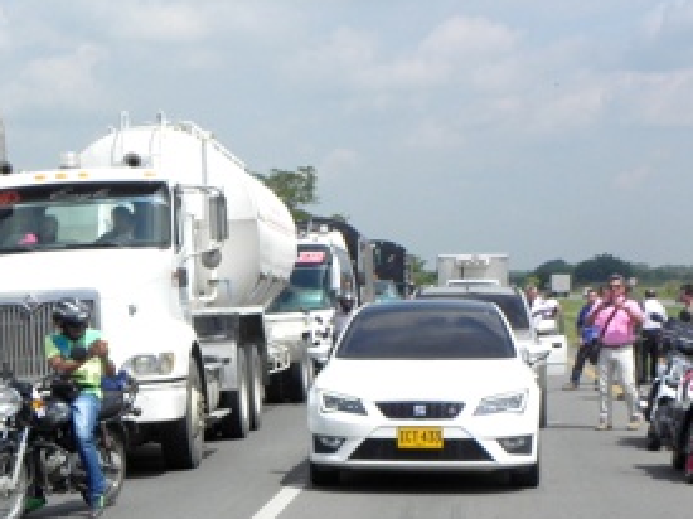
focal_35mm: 96
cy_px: 365
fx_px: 1921
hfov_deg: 20.4
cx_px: 237
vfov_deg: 15.3
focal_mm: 11.8
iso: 160
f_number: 8
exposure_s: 1/618
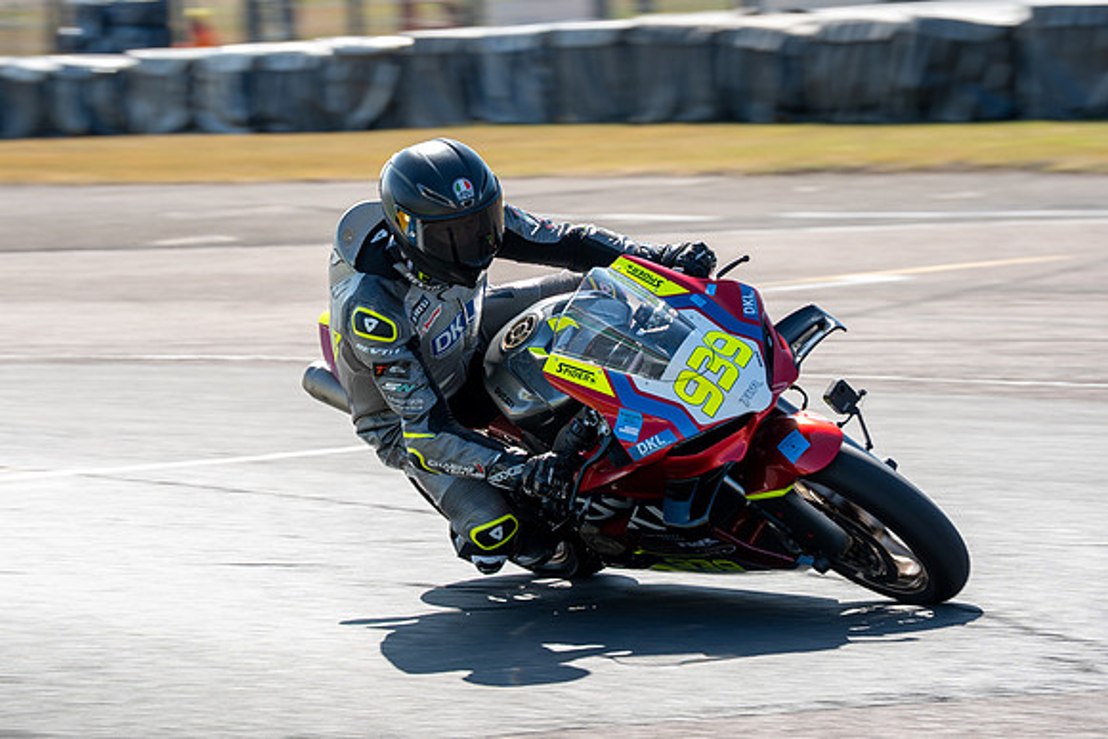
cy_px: 395
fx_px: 7304
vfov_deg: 5.8
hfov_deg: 8.7
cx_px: 451
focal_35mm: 237
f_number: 9
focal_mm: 200
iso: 160
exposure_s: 1/250
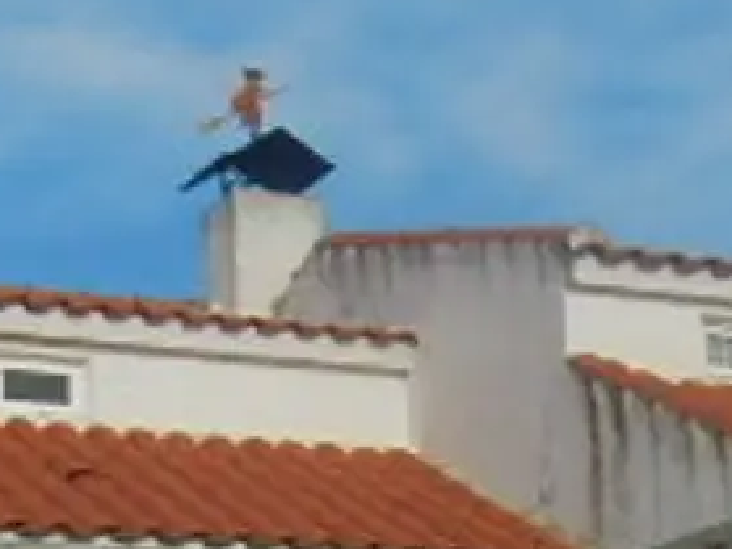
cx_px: 750
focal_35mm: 133
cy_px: 775
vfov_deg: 10.8
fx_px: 2811
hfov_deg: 14.6
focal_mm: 5.2
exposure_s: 1/2000
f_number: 3.3
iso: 125
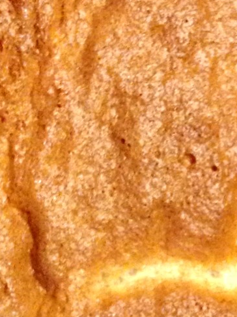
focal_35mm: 142
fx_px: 1297
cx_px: 293
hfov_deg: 10.3
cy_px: 332
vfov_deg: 13.7
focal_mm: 4.28
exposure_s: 1/20
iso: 200
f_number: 2.4
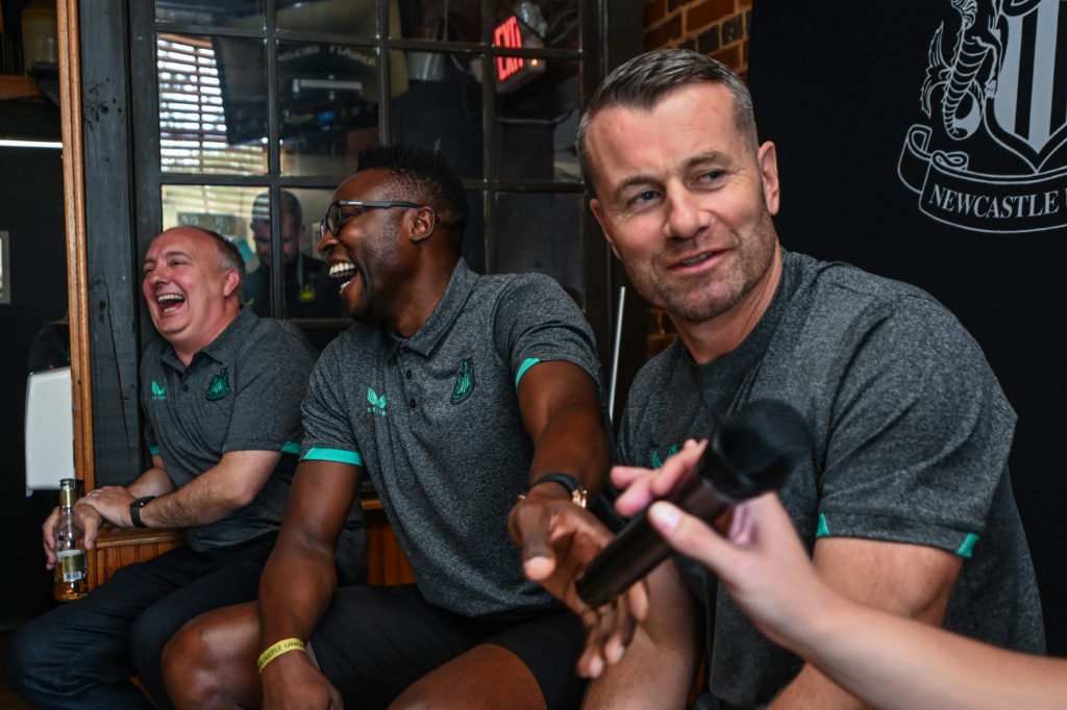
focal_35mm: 36
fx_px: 1067
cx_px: 534
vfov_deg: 36.8
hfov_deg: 53.1
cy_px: 355
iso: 1250
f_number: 2.8
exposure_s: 1/125
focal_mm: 24
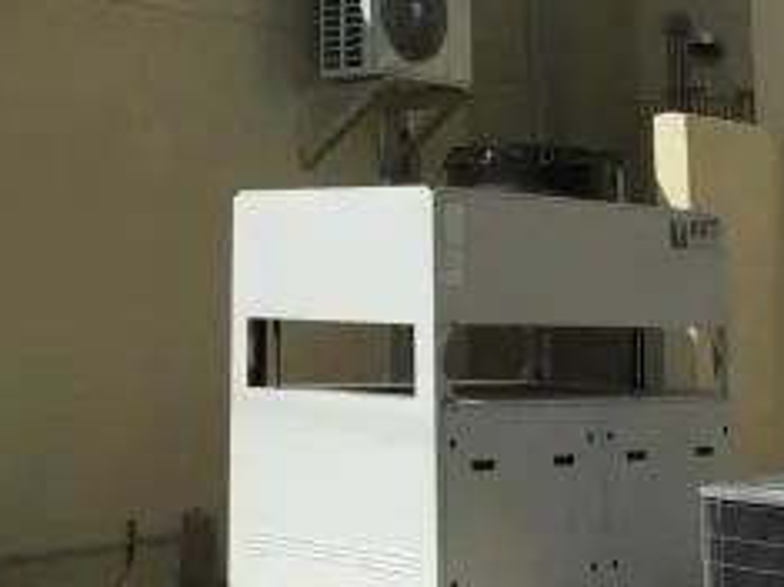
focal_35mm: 79
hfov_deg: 24.4
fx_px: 1788
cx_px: 180
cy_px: -133
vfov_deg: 17.7
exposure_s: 1/5128
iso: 25
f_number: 2.2
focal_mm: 4.15
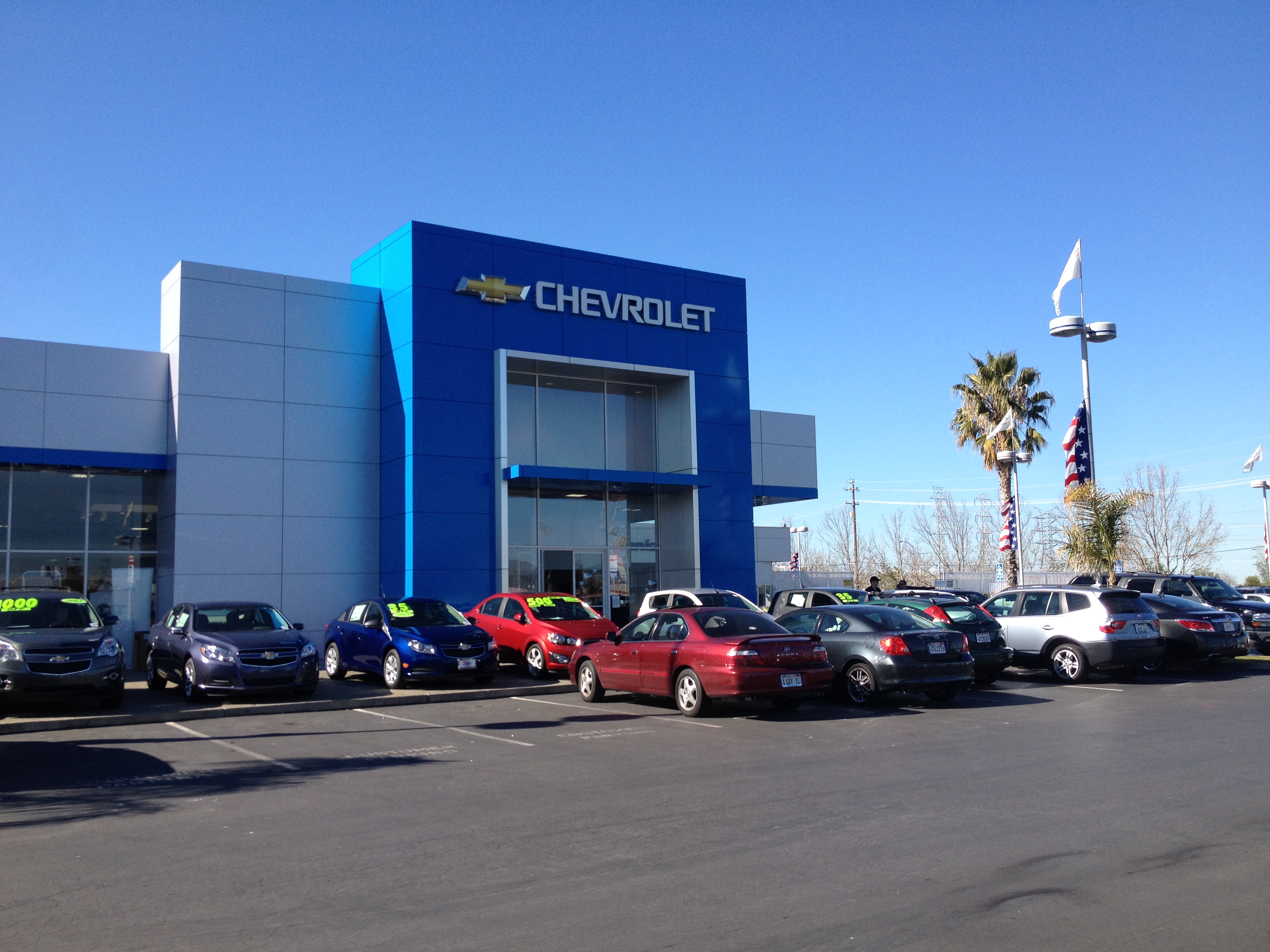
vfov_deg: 40.7
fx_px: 1284
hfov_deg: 52.6
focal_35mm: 35
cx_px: 635
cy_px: 476
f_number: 2.4
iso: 64
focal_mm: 4.28
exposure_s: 1/1104
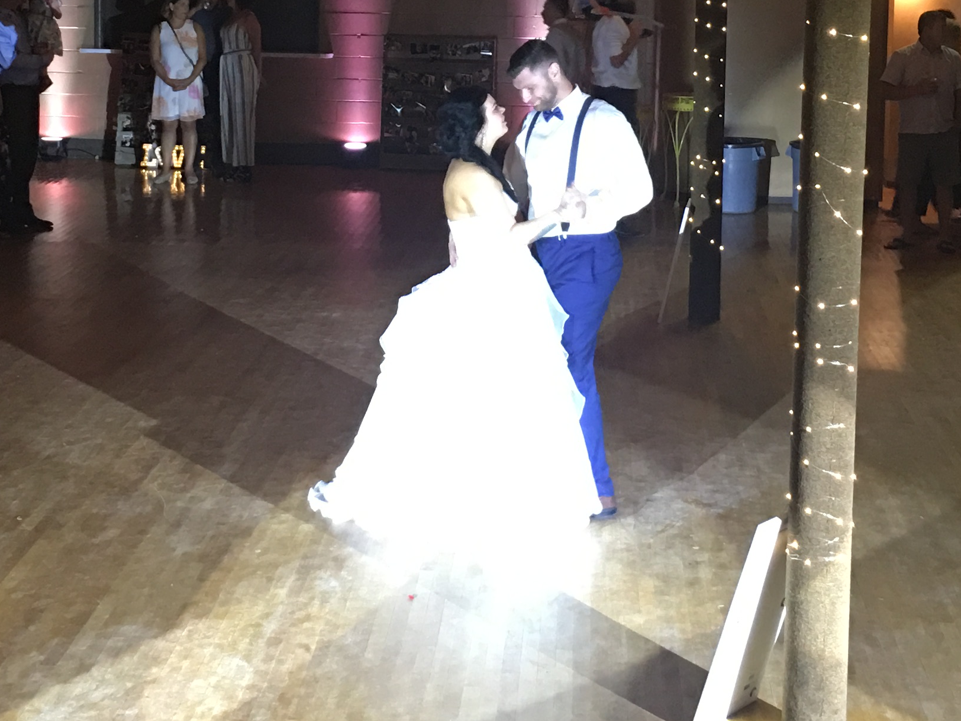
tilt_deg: -4.5
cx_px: 501
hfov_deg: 27.0
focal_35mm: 72
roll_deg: -1.8
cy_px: 78
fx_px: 1999
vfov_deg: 20.1
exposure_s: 1/8
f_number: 2.2
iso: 100
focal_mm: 4.15
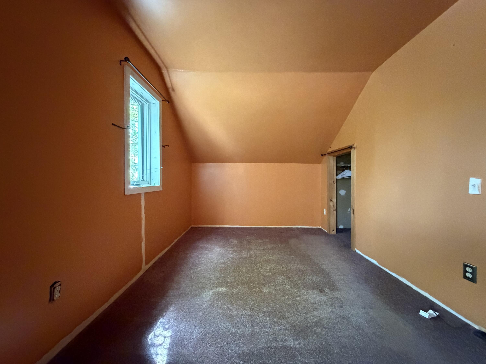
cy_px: 182
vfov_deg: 85.7
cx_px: 243
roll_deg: +0.0
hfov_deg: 102.1
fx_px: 197
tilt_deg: -0.7
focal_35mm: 14
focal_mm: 2.22
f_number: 2.2
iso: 1250
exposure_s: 1/60
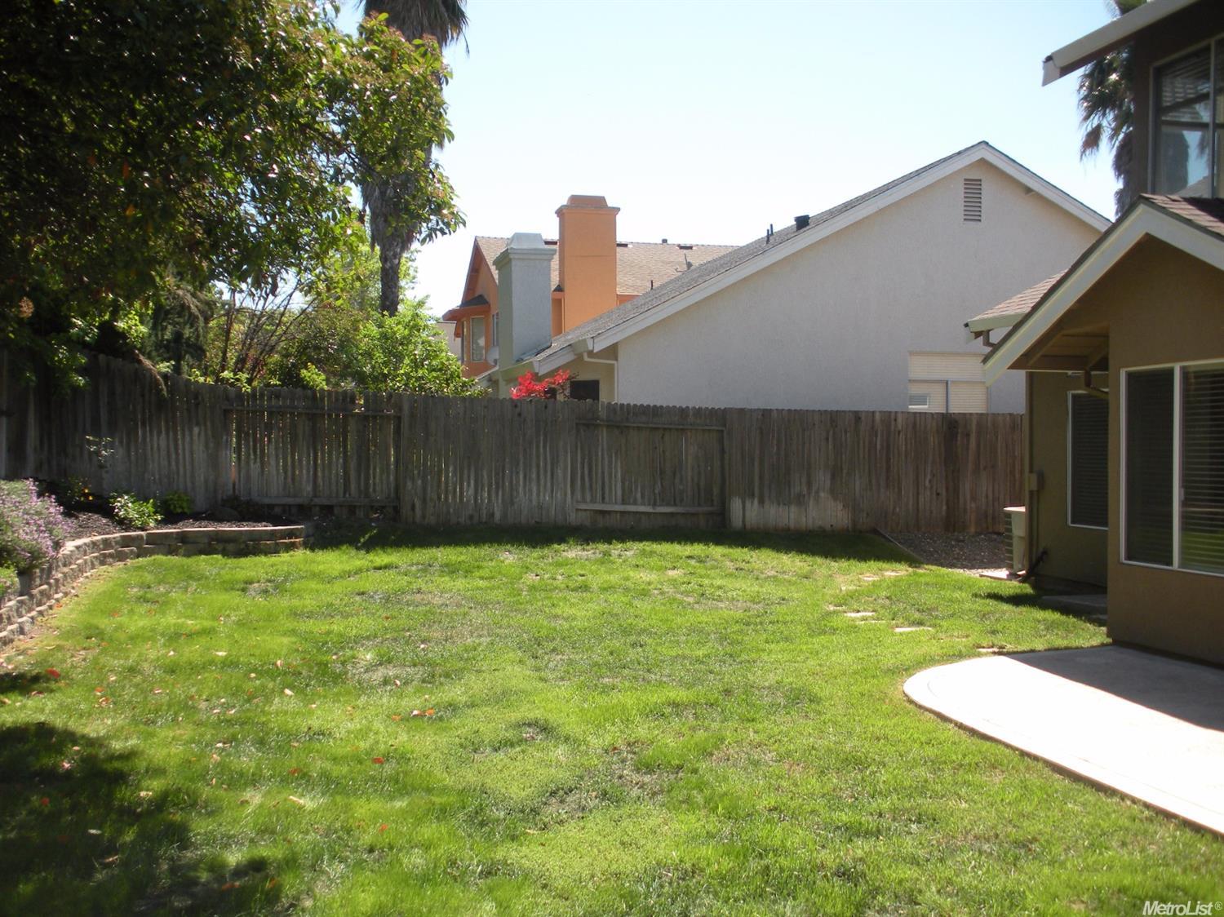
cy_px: 458
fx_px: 1237
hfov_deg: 52.6
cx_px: 612
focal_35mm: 35
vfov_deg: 40.7
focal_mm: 6.3
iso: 92
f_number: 3.5
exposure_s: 1/410
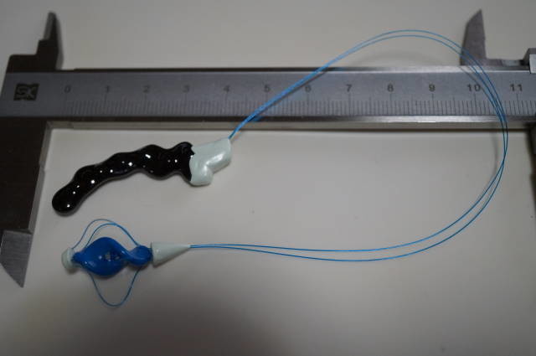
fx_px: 669
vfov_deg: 29.8
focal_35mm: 45
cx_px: 268
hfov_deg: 43.7
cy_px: 178
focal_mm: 30
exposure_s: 1/160
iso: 1600
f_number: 4
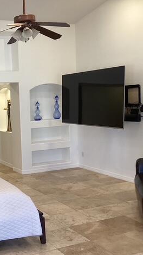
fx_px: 310
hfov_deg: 24.6
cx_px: -4
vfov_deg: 44.6
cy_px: 128
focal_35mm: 46
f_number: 2.4
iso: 125
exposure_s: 1/60
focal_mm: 3.3
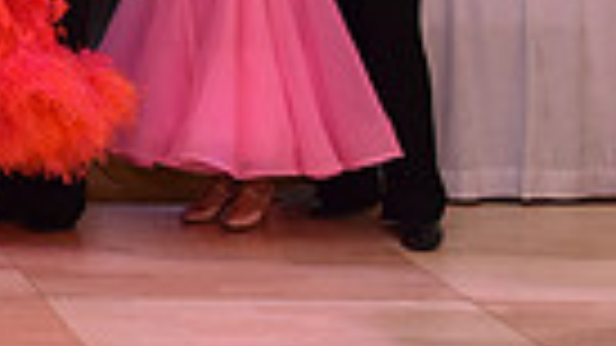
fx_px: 2760
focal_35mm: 169
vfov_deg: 7.0
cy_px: -240
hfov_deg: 11.7
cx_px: -526
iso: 1000
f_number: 4.5
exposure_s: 1/250
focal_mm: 38
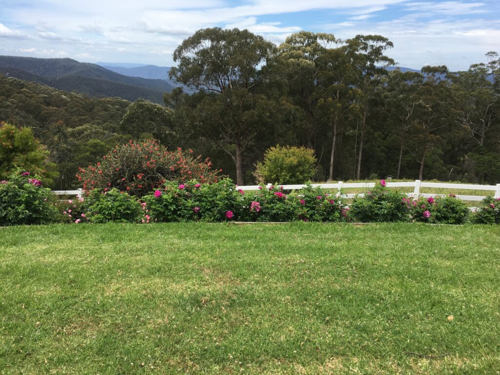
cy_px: 188
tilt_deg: -15.4
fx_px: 419
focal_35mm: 29
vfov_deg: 48.2
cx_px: 250
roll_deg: -2.0
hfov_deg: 61.7
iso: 25
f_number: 2.2
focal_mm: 4.15
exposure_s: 1/1221
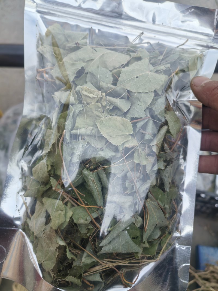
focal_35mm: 27
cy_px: 146
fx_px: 227
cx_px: 109
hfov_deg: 51.3
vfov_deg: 65.3
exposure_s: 1/1727
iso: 50
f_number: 1.9
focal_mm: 5.52
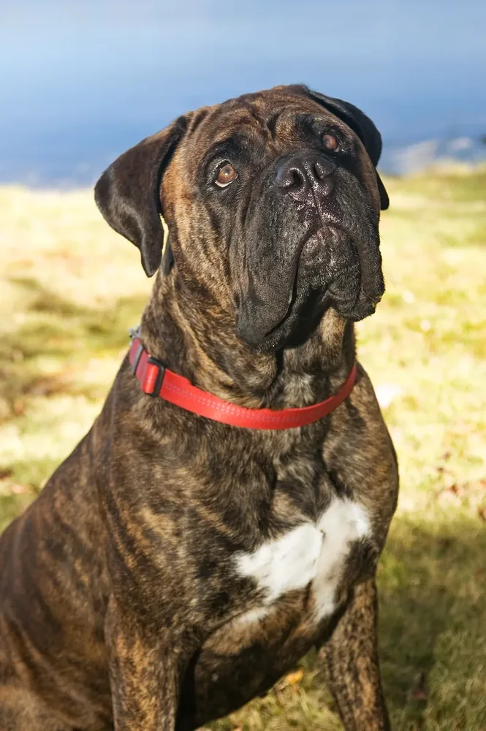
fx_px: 1339
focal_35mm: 66
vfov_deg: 30.5
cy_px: 366
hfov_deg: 20.6
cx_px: 243
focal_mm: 44
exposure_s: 1/100
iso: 200
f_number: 4.5
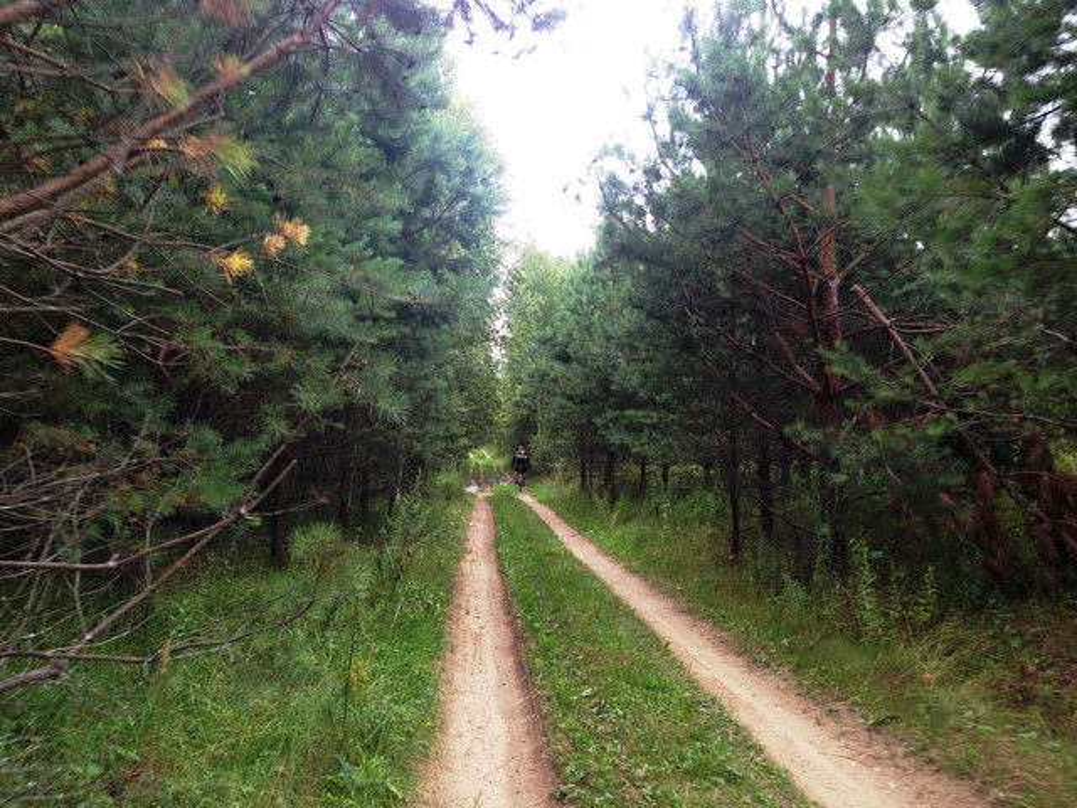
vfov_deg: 42.9
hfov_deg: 55.4
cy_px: 404
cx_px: 538
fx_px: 1027
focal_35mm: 33
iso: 50
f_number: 2.4
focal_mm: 4.12
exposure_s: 1/176
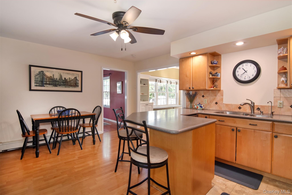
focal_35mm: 16
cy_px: 98
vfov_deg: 72.0
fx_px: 134
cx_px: 146
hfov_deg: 95.0
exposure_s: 1/25
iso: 640
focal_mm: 11
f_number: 10
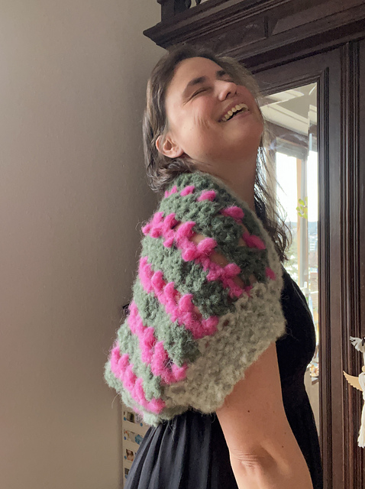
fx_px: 423
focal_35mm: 30
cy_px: 244
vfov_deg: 60.0
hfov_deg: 46.7
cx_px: 182
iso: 400
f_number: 2.2
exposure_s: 1/40
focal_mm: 2.71
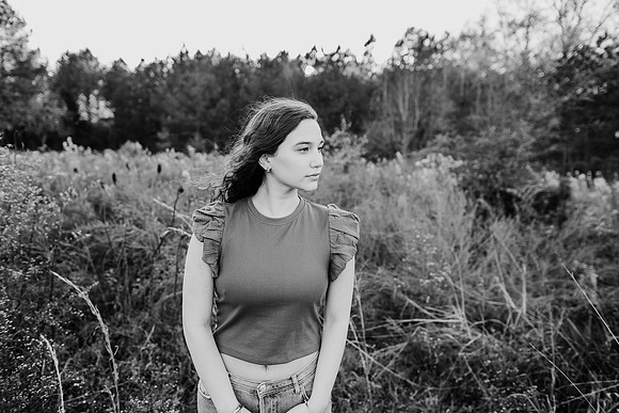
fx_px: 413
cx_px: 310
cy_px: 206
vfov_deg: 53.2
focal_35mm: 24
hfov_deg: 73.7
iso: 200
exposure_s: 1/320
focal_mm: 24
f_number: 2.5
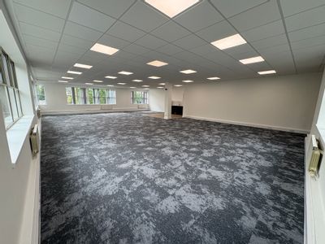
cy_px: 122
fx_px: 131
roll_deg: -0.5
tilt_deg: -10.0
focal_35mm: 14
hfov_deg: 102.1
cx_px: 162
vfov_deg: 85.7
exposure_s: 1/128
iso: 64
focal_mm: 2.22
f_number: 2.2
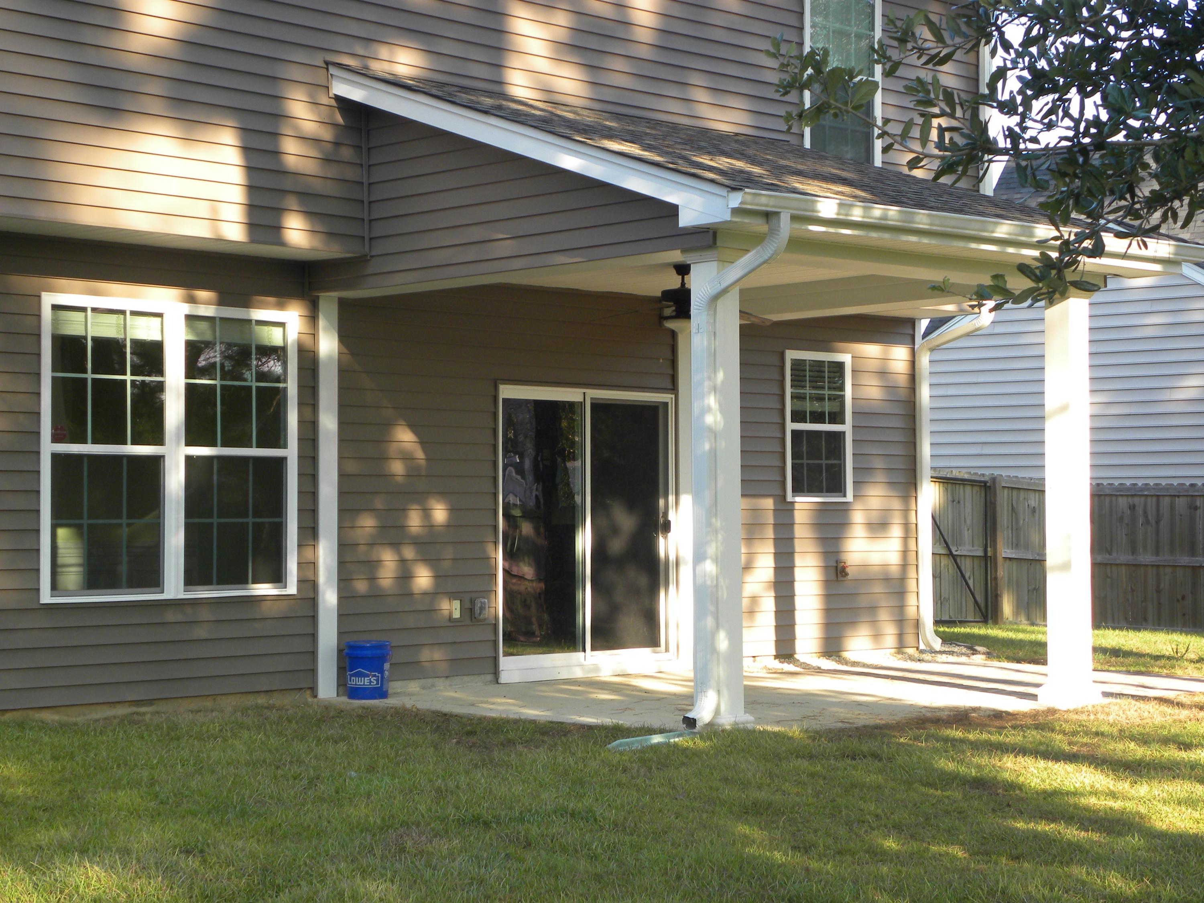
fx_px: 2296
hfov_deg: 29.4
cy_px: 452
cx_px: 602
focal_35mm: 66
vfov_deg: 22.3
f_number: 3.5
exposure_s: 1/97
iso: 64
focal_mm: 11.8
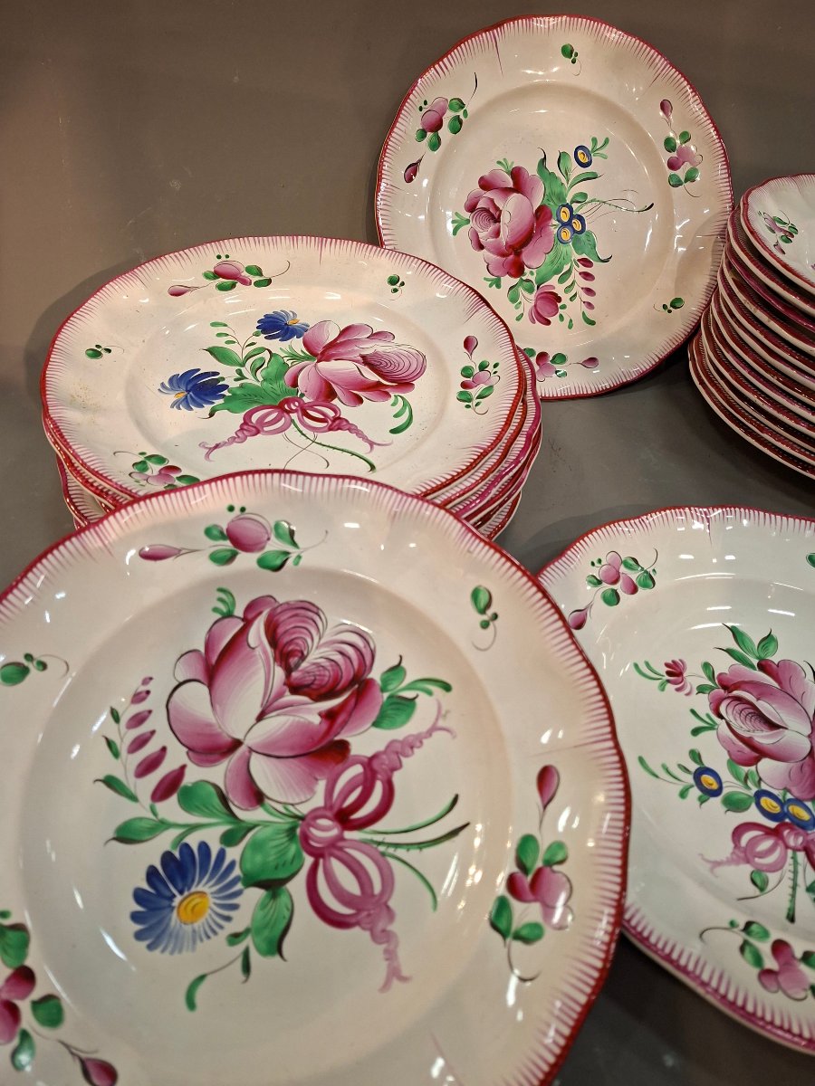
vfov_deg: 73.9
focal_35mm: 23
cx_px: 408
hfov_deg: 58.9
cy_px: 543
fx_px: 722
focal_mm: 5.54
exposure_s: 1/50
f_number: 1.8
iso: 320
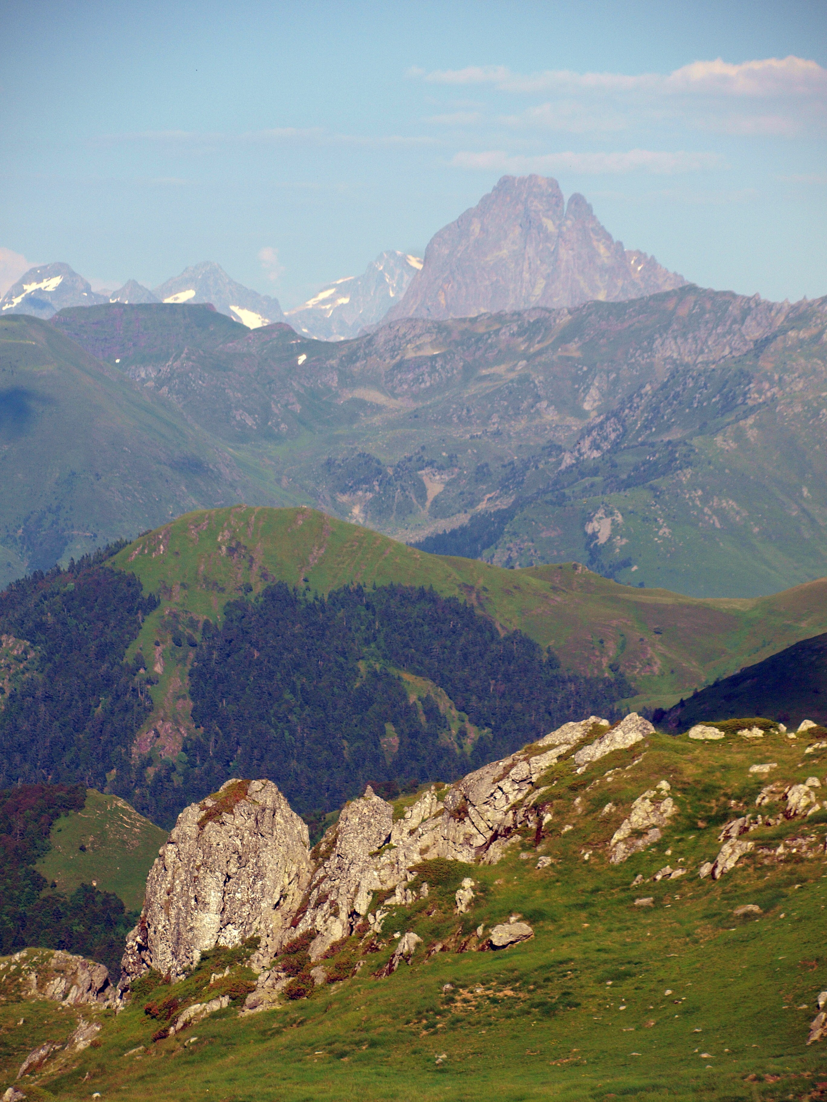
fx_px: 4651
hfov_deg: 10.2
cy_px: 551
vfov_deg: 13.5
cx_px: 414
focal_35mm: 146
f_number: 5
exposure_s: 1/3200
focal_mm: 73
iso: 400
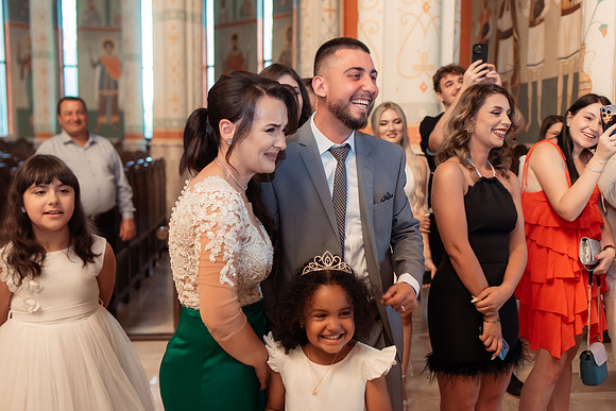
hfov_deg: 54.4
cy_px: 206
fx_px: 599
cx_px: 308
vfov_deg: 37.9
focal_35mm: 35
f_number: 2.8
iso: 1600
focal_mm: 35
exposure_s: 1/200
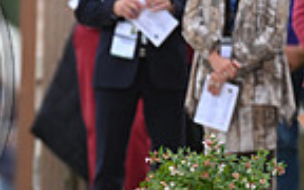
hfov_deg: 1.3
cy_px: 52
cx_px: -228
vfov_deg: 0.8
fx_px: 13596
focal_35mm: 1641
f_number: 5.6
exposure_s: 1/1600
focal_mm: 400
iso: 560
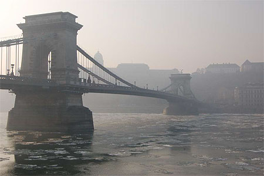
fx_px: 330
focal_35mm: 45
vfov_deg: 29.8
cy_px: 88
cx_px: 132
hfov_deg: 43.6
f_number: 14
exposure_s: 1/640
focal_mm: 30
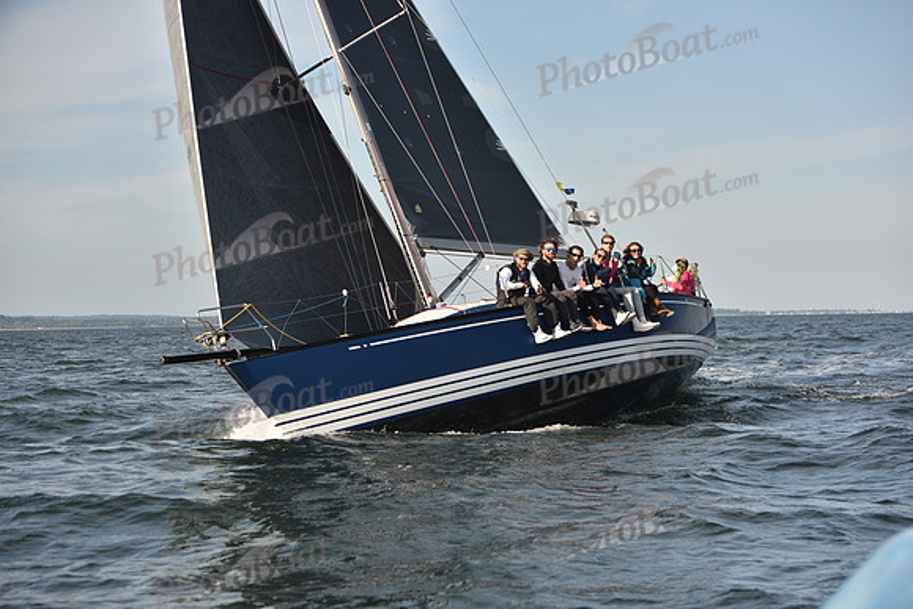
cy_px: 304
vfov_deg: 19.5
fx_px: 1776
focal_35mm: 70
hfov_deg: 28.8
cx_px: 456
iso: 250
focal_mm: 70
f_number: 4.5
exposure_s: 1/800
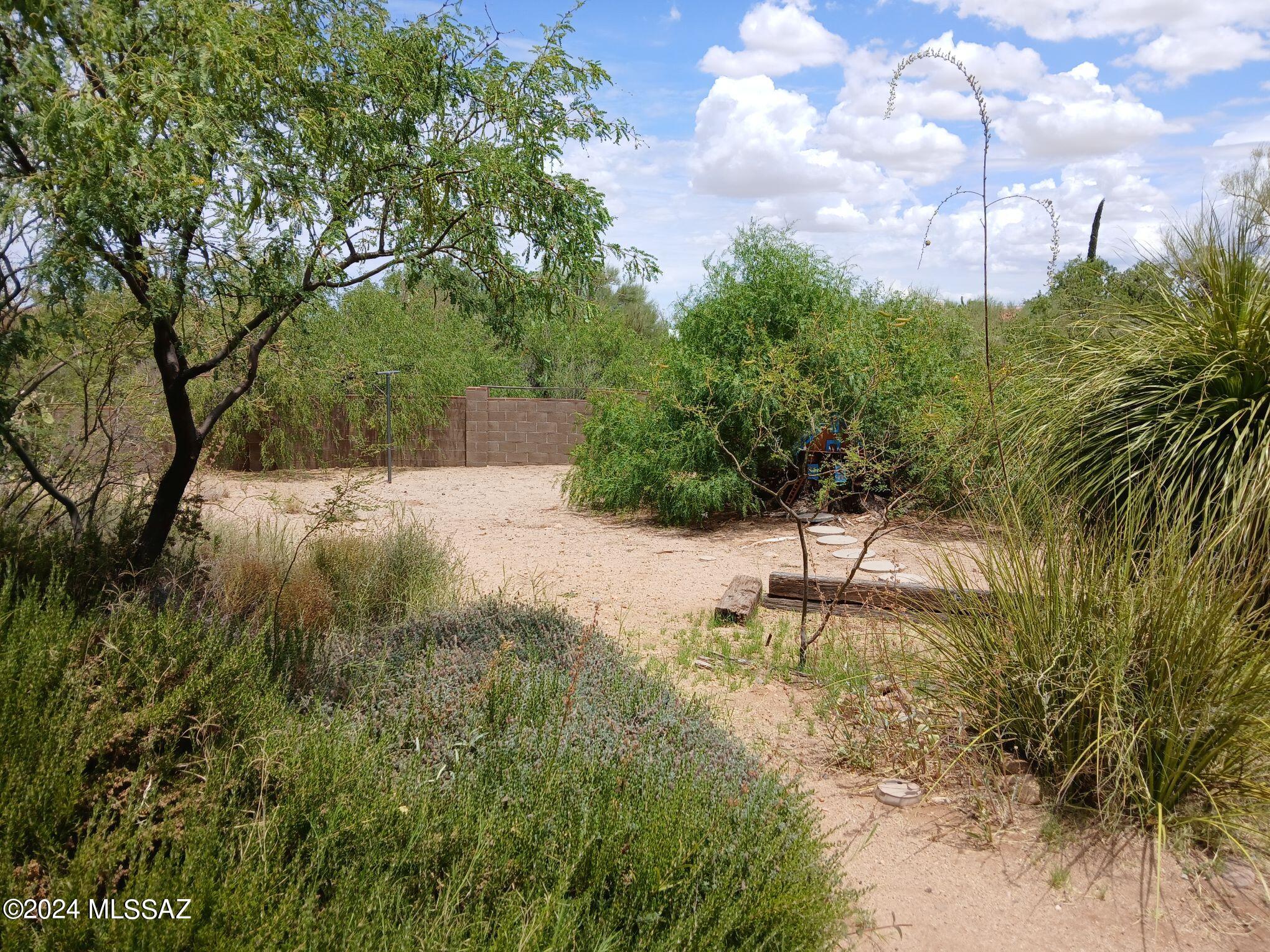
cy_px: 476
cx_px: 635
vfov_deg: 53.1
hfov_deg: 67.3
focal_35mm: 26
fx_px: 954
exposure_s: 1/742
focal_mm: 3.98
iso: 20
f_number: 1.8
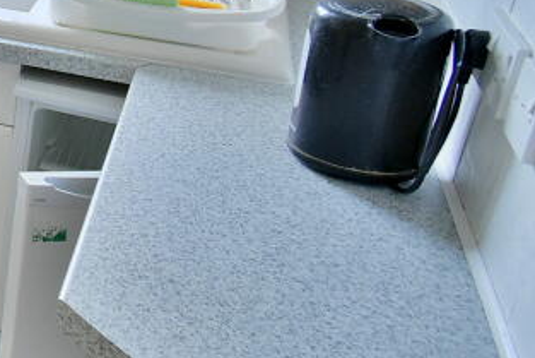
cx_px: -326
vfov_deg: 26.3
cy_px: 12
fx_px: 728
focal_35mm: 49
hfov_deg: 25.6
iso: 1000
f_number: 4.5
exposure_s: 1/15
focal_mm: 10
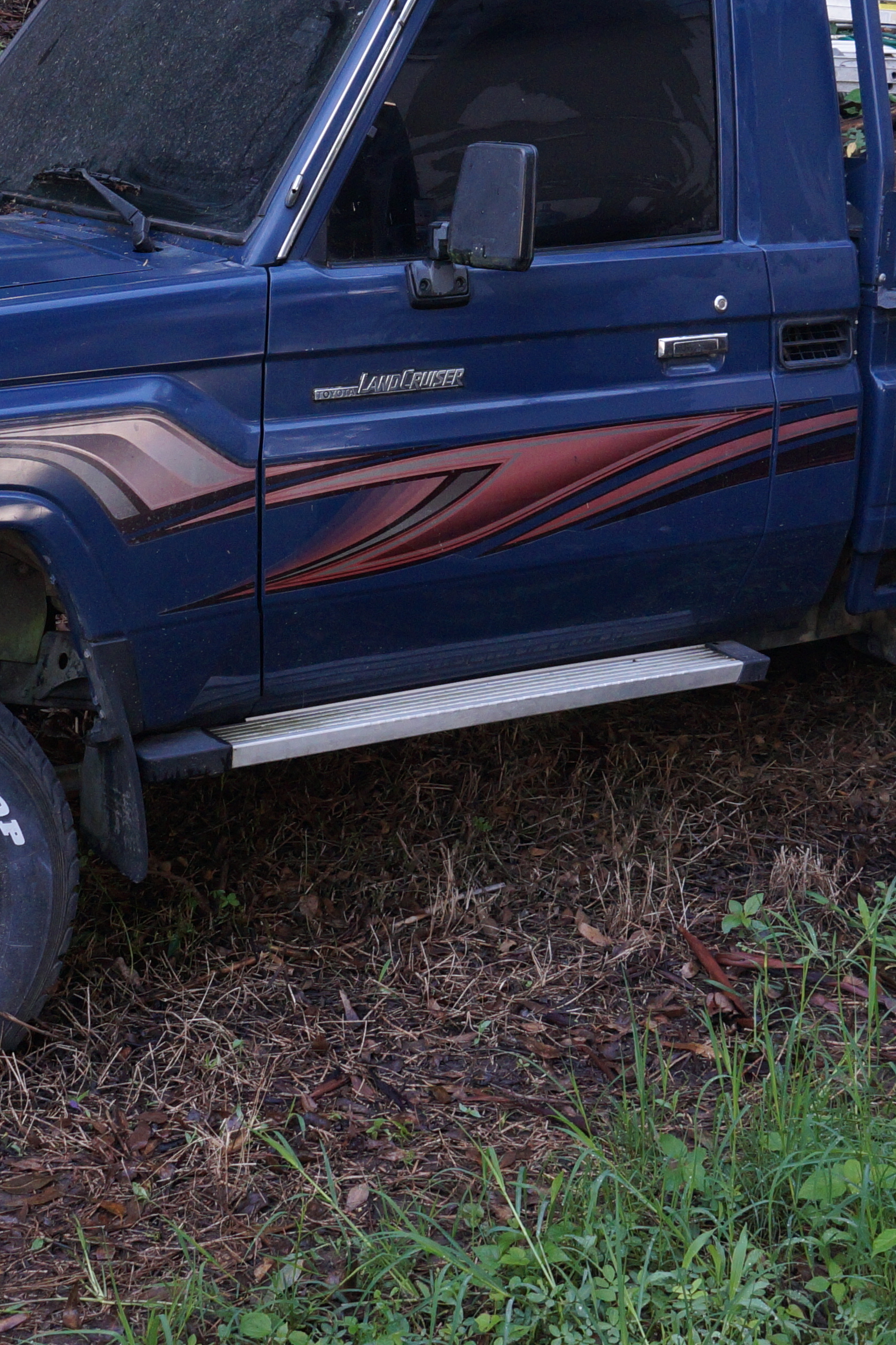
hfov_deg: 23.0
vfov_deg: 33.4
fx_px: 2202
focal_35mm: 59
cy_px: 377
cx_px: 352
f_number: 8
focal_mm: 18
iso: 800
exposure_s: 1/100
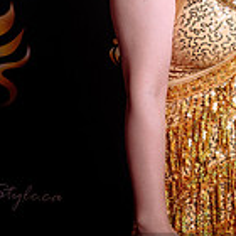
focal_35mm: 159
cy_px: 58
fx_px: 1226
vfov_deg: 11.0
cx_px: 243
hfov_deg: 10.9
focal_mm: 45
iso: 125
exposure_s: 1/160
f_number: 4
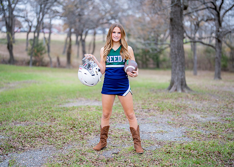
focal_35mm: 57
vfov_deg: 24.7
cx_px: 116
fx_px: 381
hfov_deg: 34.1
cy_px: 78
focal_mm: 50
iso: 800
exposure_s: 1/500
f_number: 1.2
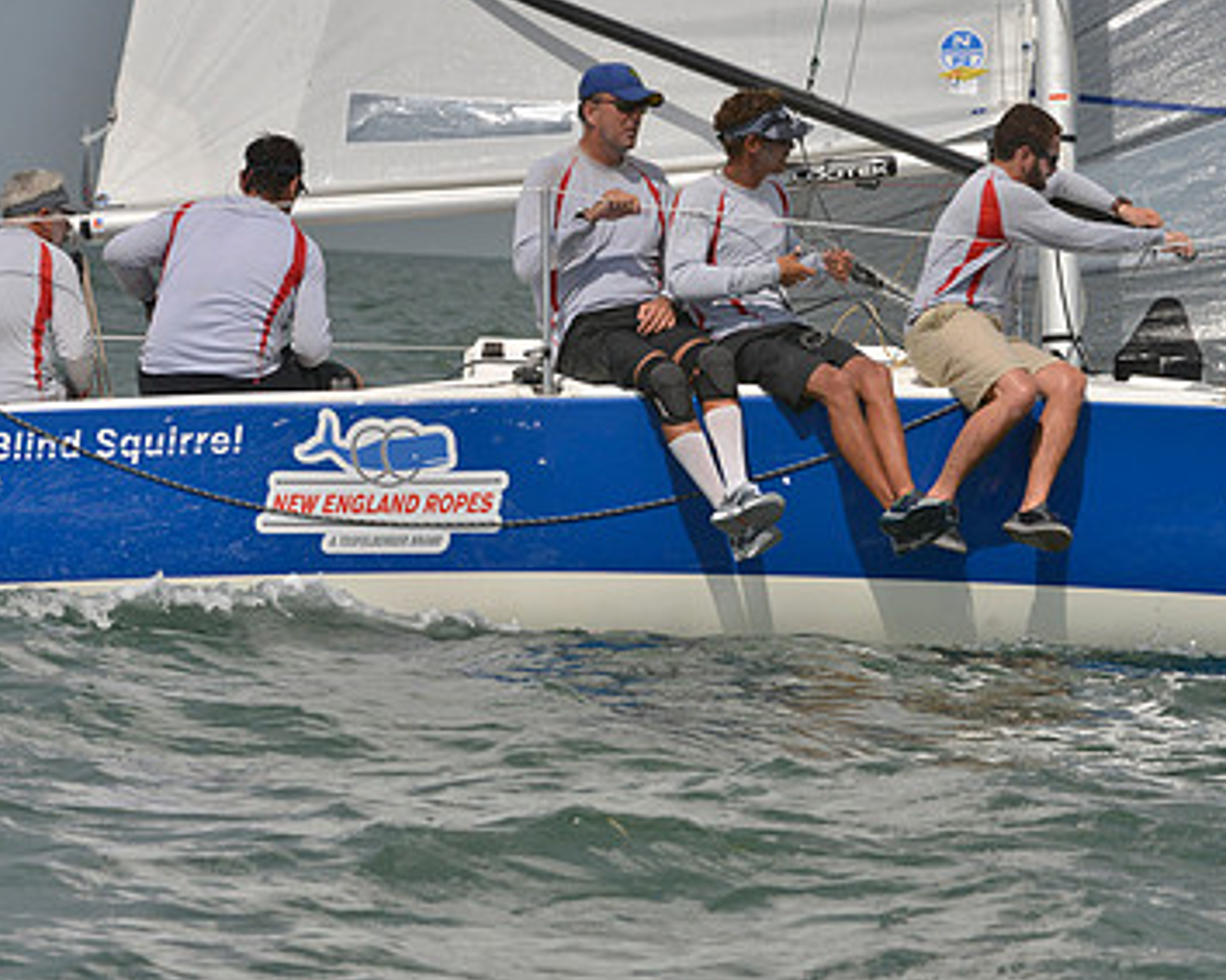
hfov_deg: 6.3
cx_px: 668
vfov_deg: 5.0
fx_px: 11173
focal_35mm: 308
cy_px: 351
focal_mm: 200
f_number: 11
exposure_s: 1/1250
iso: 400
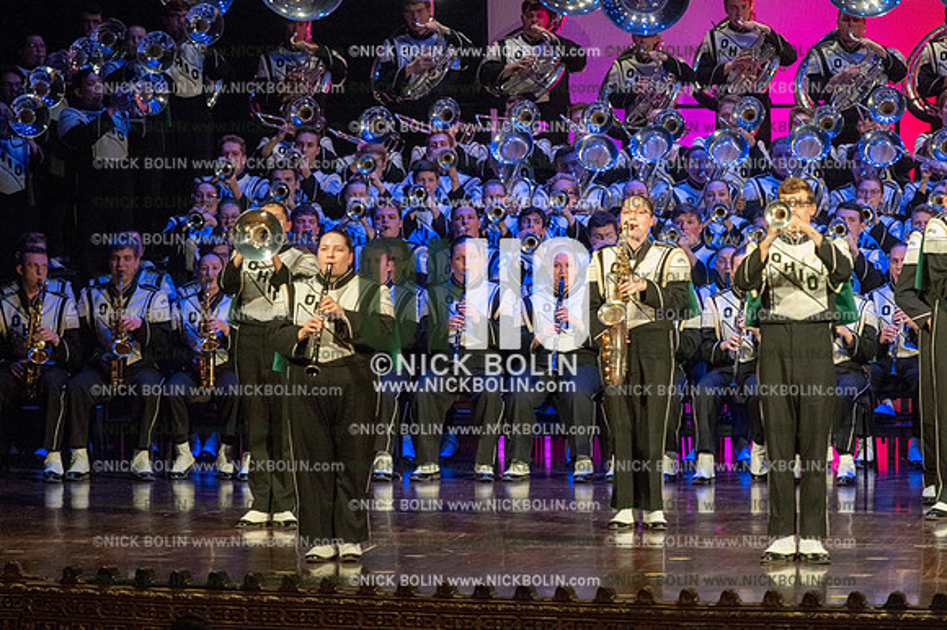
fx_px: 5784
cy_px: 315
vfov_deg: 6.2
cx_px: 474
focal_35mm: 220
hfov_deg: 9.4
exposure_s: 1/250
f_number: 5.6
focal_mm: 220
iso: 8000
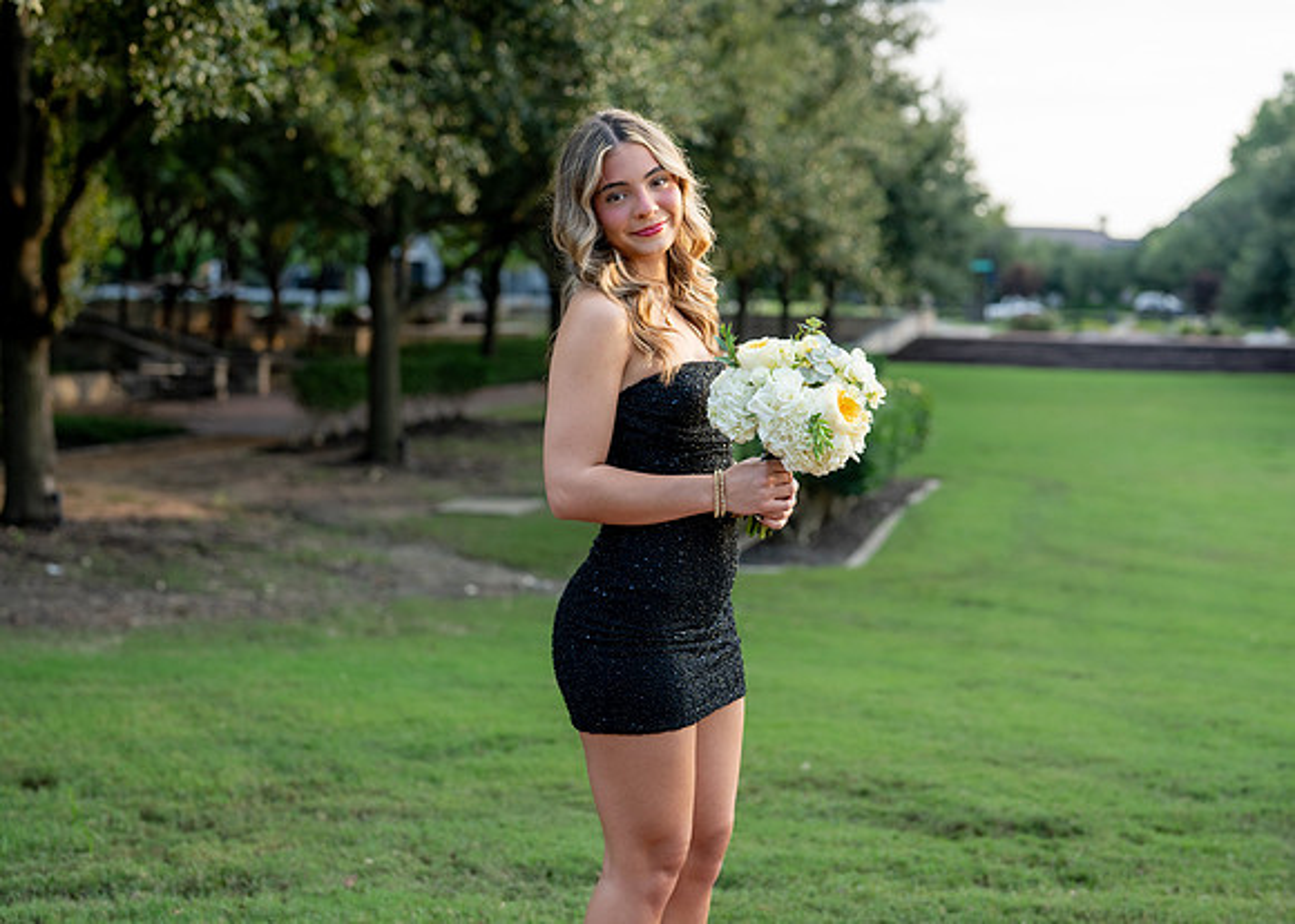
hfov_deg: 32.8
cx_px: 711
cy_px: 400
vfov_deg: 23.8
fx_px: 2196
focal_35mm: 60
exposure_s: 1/500
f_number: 2.5
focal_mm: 50
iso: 250
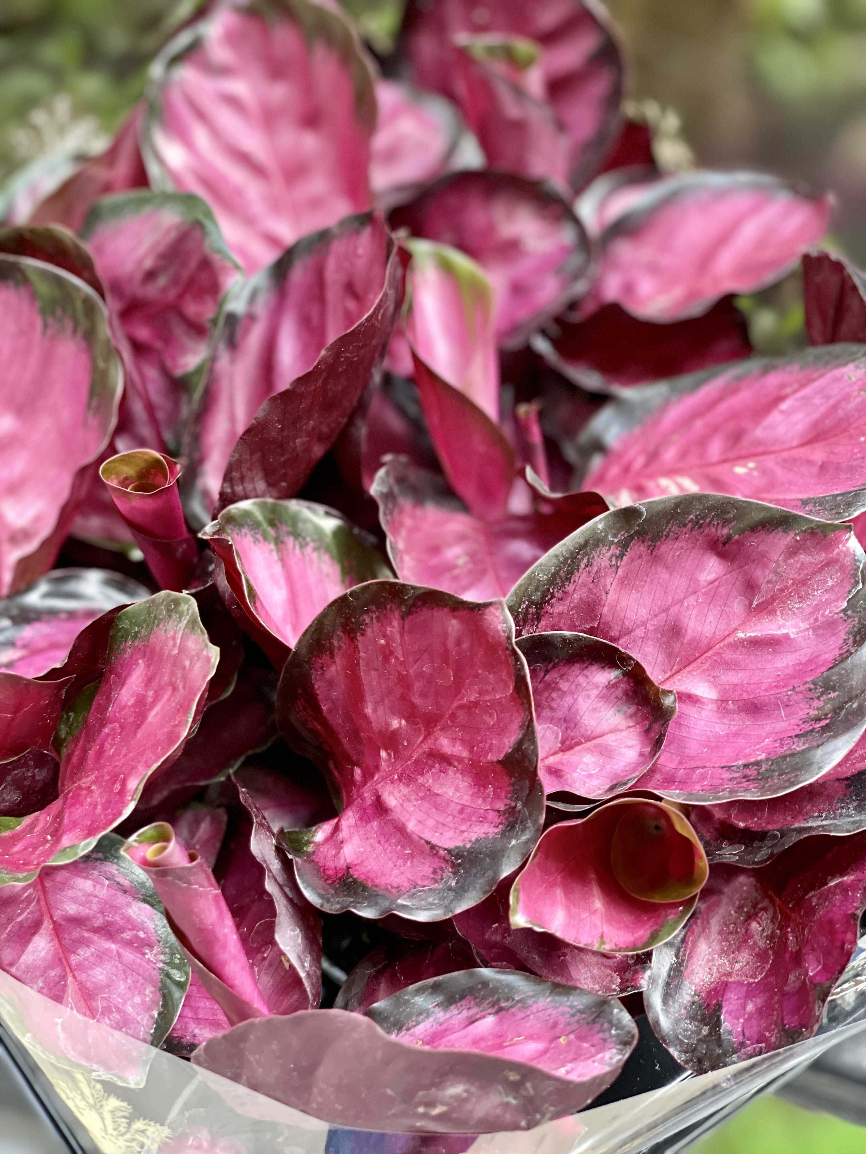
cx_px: 433
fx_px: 2135
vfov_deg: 30.3
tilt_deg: -51.2
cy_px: 577
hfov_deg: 22.9
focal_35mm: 64
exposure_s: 1/40
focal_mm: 7.5
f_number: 2.2
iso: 250
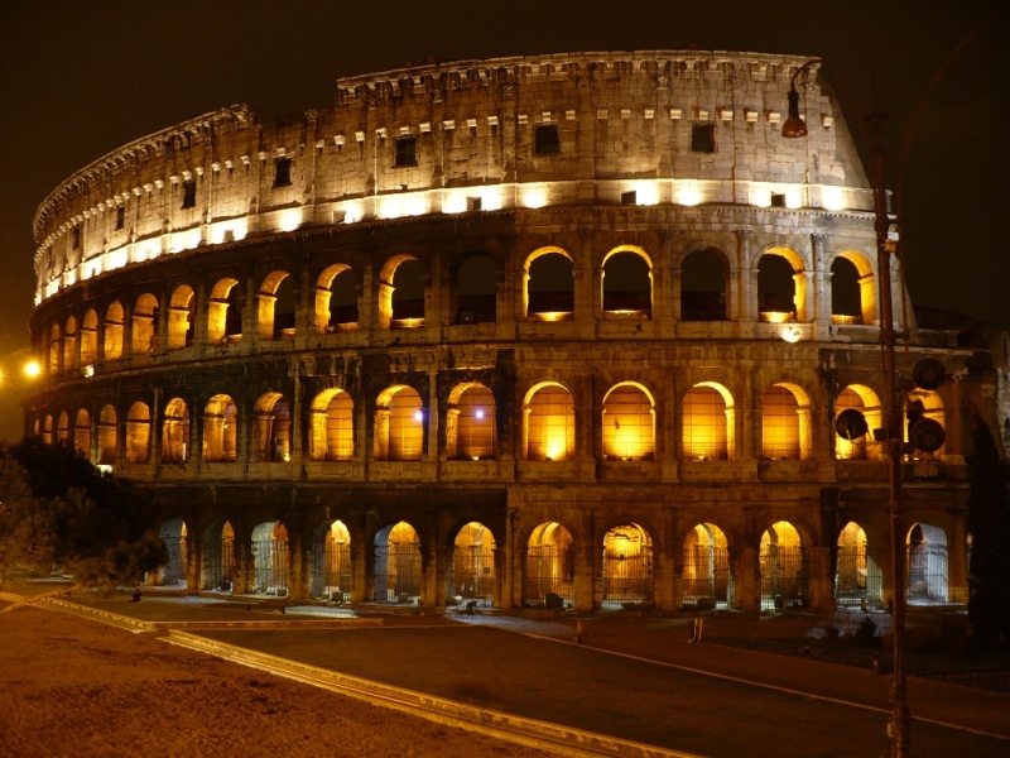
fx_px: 1080
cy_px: 379
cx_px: 505
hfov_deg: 50.1
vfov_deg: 38.7
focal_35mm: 37
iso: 100
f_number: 2.8
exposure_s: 2
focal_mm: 6.1
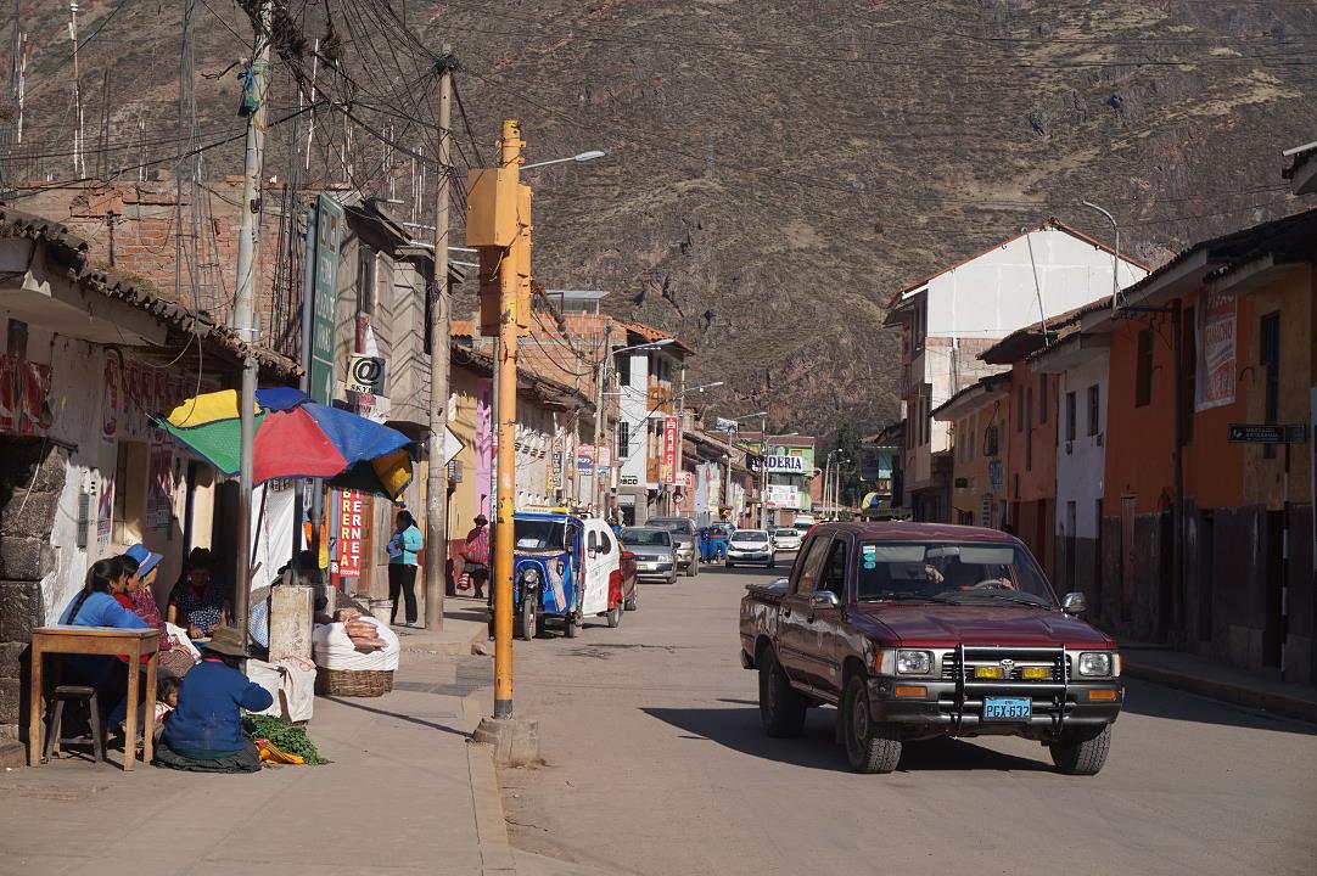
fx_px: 2742
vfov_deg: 18.2
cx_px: 658
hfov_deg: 27.0
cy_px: 438
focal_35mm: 75
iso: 100
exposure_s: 1/250
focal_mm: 50
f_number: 10
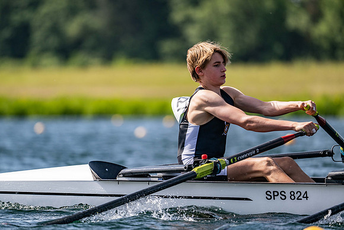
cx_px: 172
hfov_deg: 5.2
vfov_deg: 3.4
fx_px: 3823
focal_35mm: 400
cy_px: 115
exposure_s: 1/2500
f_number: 4.5
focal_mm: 400
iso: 250
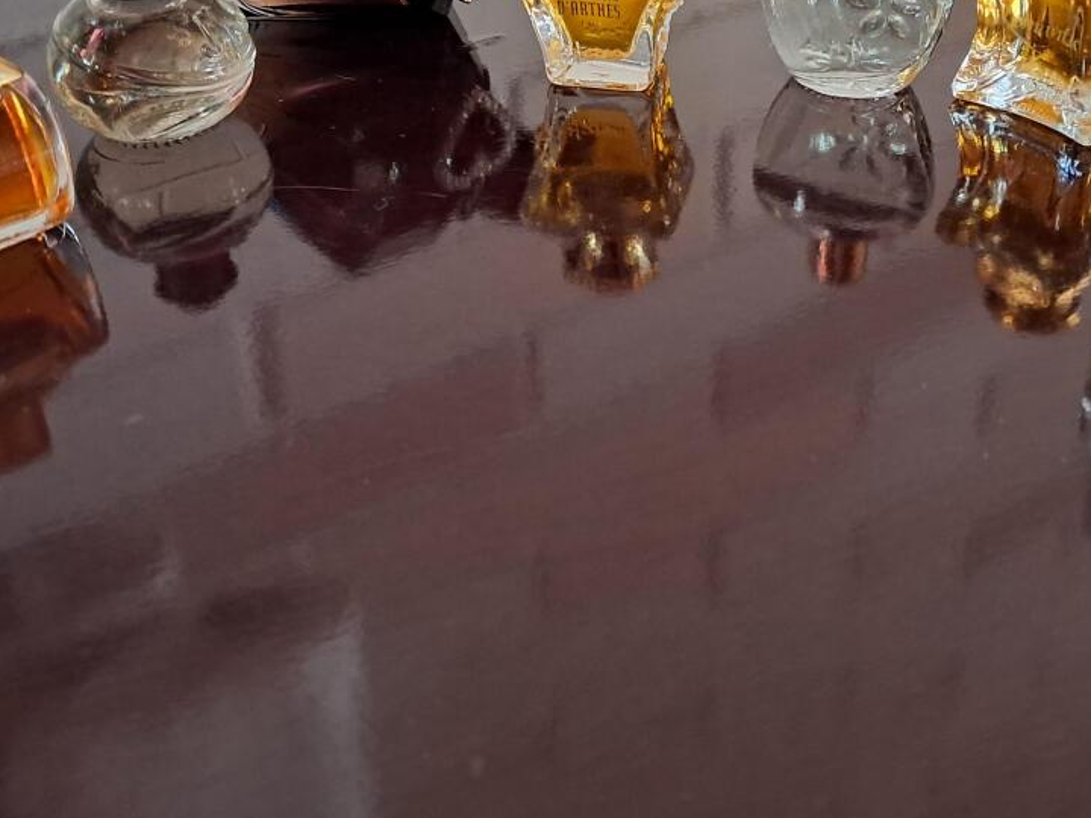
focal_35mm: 45
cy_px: 214
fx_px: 1418
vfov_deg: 31.7
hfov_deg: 41.9
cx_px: 638
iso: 320
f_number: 1.8
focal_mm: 4
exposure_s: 1/50
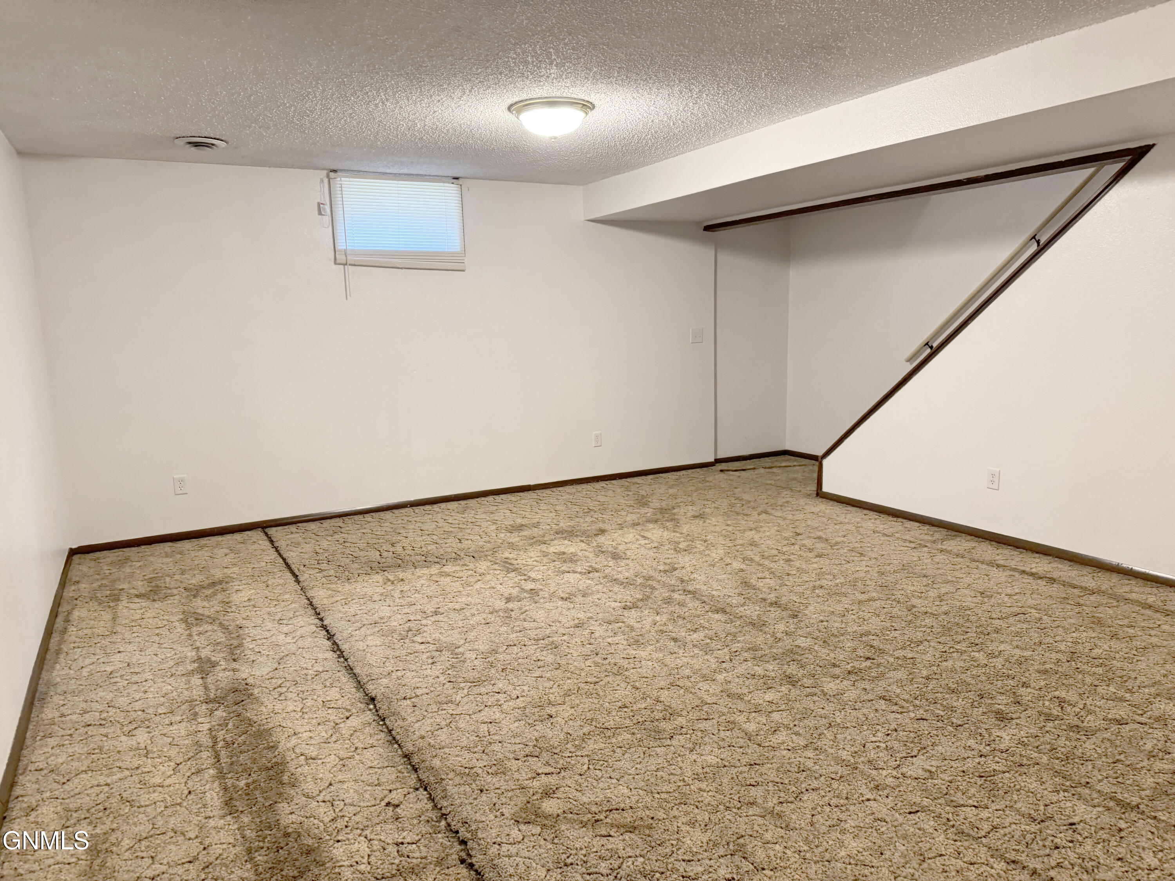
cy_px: 440
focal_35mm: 24
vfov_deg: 56.8
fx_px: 815
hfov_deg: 71.6
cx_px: 588
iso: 400
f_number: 1.78
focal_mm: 6.76
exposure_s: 1/60
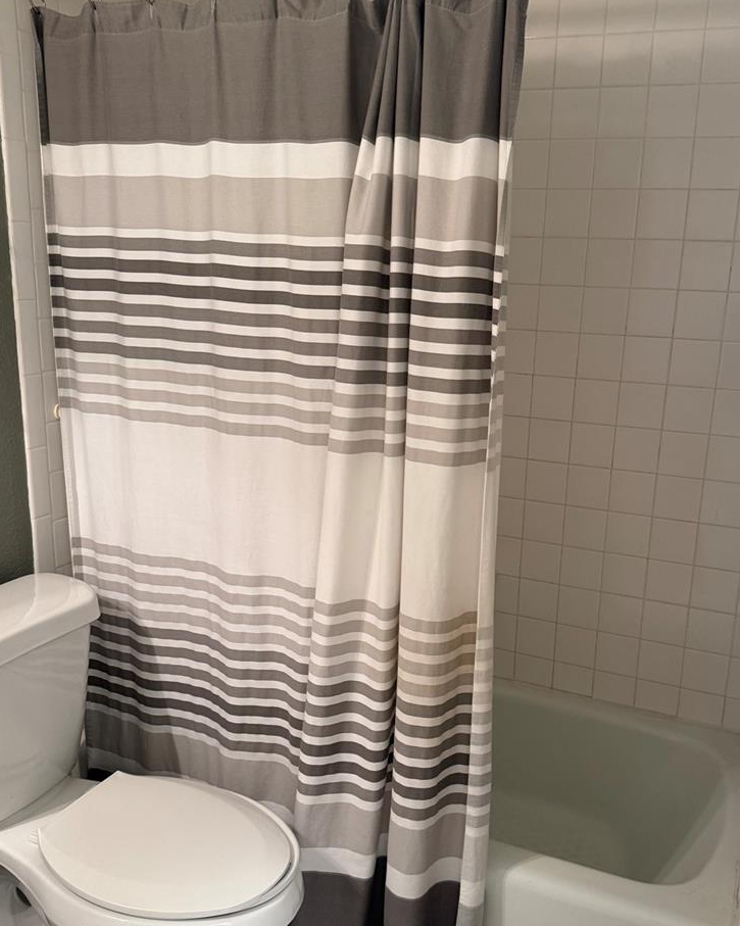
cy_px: 493
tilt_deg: -13.3
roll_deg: -2.7
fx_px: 849
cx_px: 441
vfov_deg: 57.1
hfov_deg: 46.8
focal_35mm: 31
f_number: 1.78
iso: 250
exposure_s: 1/60
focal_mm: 6.76
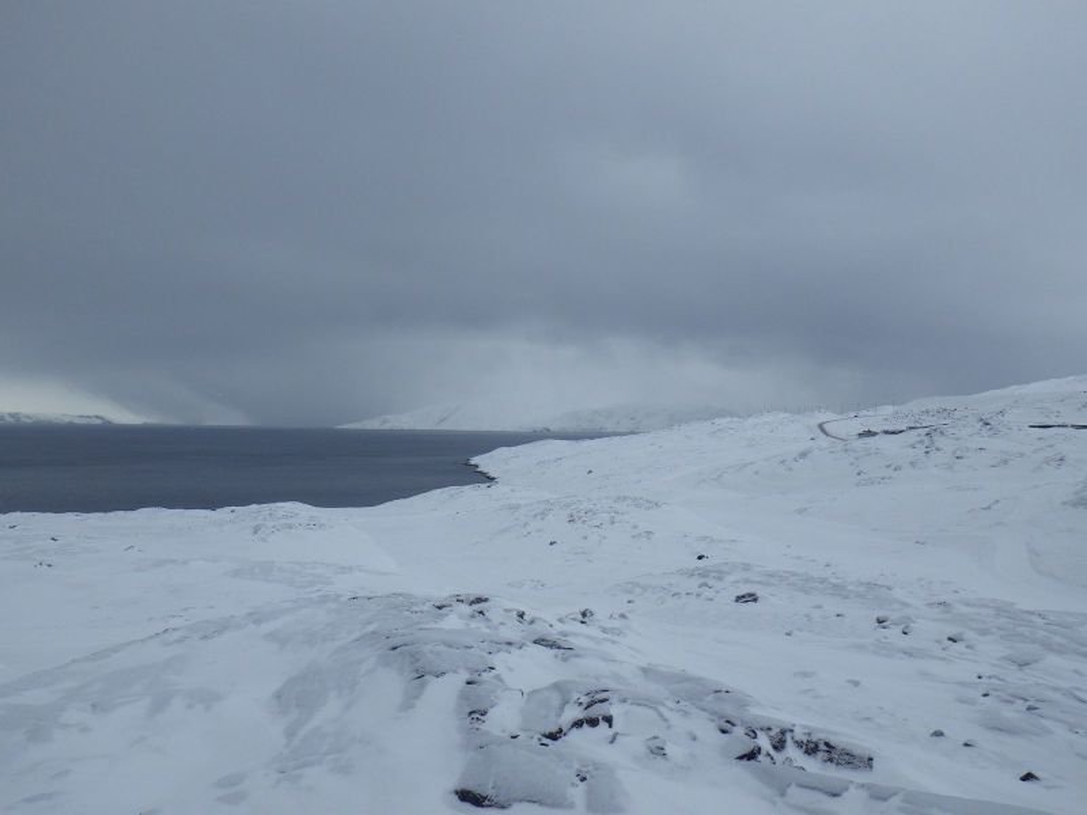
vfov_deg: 49.7
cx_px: 544
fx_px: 879
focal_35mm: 28
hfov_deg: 63.4
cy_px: 408
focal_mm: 5
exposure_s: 1/800
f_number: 4.2
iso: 125
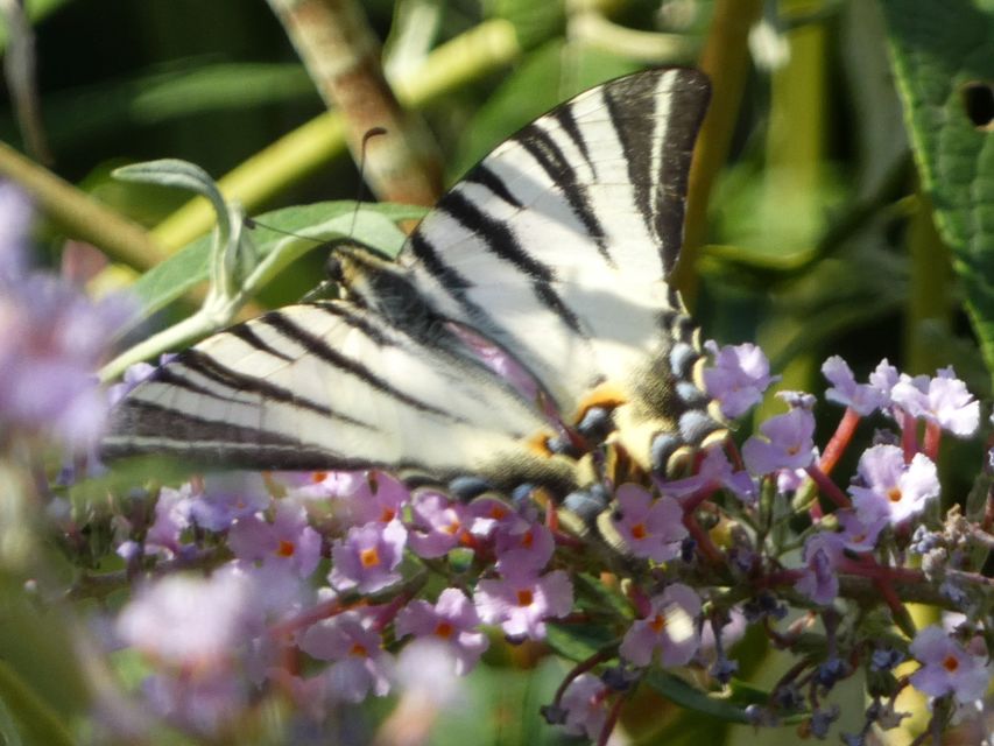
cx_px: 497
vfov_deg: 1.4
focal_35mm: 1086
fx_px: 31189
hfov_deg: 1.8
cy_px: 373
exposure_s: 1/125
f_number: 5.7
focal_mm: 194.6
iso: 125
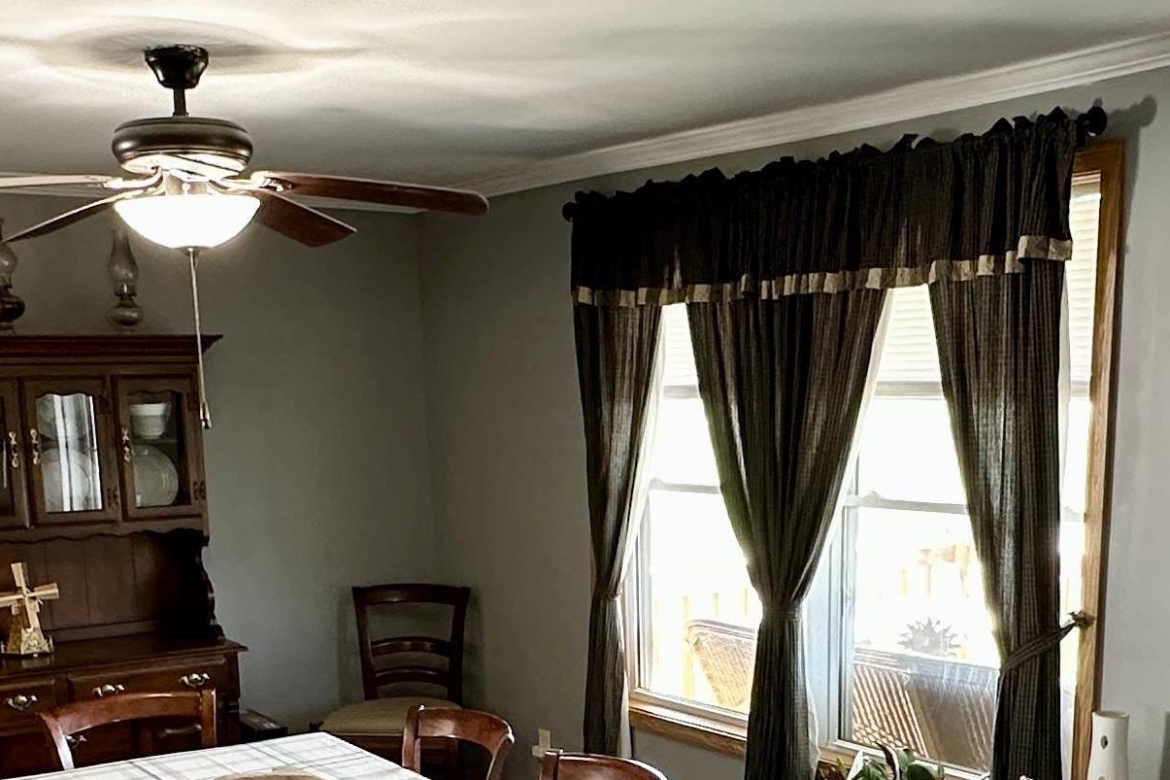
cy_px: 751
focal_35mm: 34
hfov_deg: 53.3
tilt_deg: -13.8
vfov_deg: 35.7
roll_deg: +2.0
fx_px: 1105
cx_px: 291
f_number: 2.2
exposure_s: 1/60
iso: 200
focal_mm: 2.22
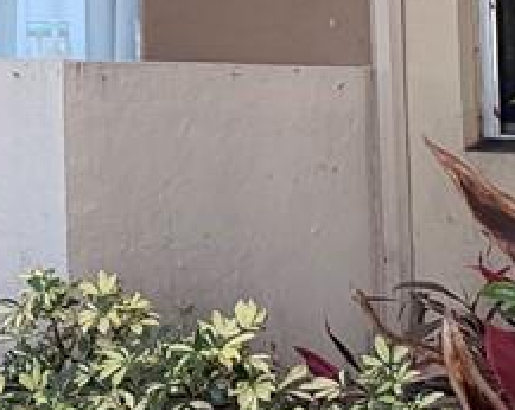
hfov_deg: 8.5
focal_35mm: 173
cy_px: -223
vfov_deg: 8.7
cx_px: -1246
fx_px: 2633
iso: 100
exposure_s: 1/325
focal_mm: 6.76
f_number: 1.78
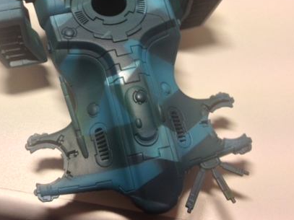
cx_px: 113
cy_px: 70
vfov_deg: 26.4
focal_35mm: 55
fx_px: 467
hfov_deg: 34.8
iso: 64
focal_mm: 4.28
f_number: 2.4
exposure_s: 1/20
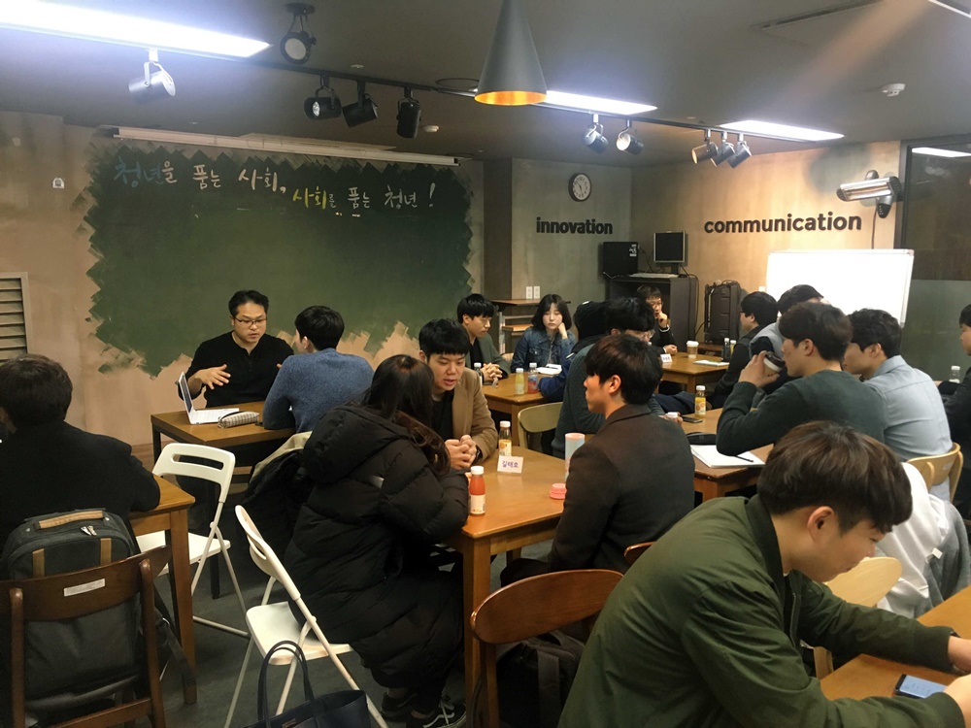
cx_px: 486
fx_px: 813
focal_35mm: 29
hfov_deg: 61.7
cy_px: 364
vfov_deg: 48.2
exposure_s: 1/30
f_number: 2.2
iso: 100
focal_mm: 4.15
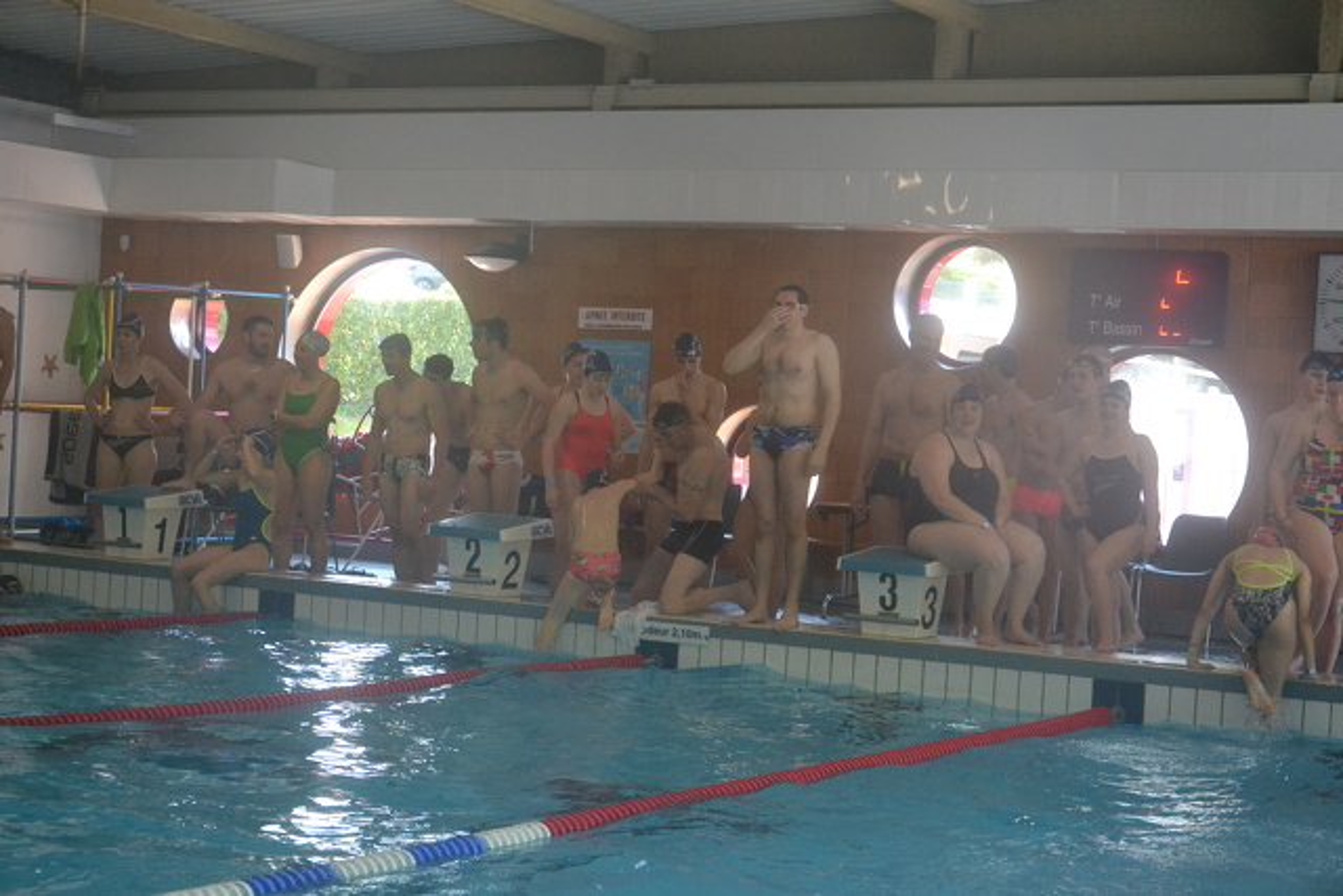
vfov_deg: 21.6
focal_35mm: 63
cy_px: 448
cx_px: 672
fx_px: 2351
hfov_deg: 31.9
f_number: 4.8
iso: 2500
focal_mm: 42
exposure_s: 1/500
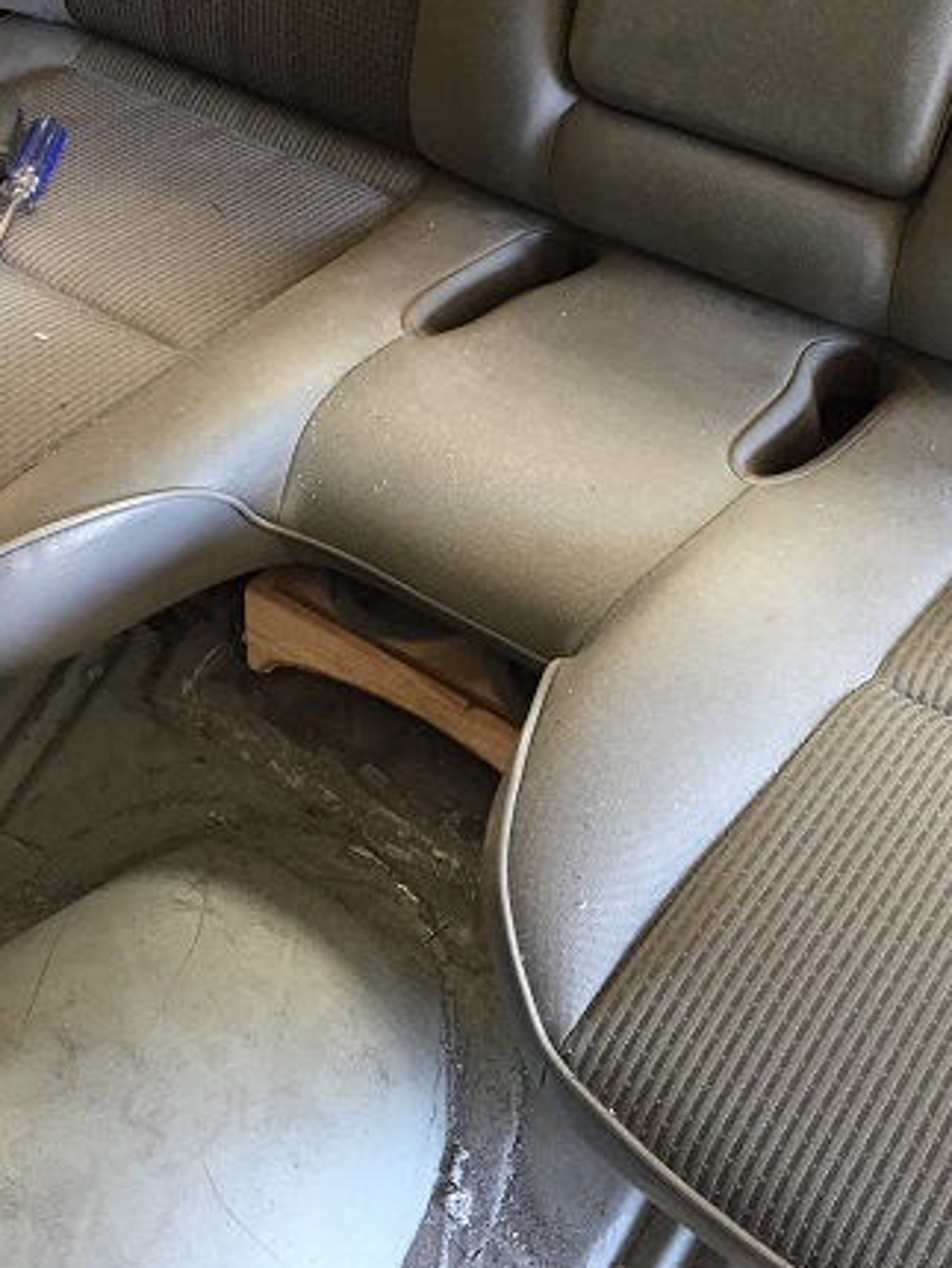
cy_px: 500
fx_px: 1612
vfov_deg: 42.7
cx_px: 312
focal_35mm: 44
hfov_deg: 32.6
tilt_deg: -45.9
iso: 250
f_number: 2.2
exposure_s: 1/33
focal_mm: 4.15
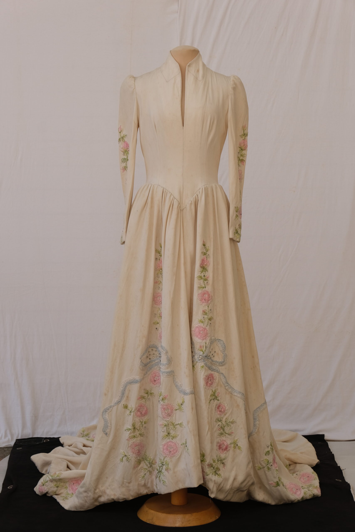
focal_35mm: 83
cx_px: 178
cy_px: 266
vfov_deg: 24.5
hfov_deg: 16.5
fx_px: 1227
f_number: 8
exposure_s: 1/125
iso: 250
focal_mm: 55
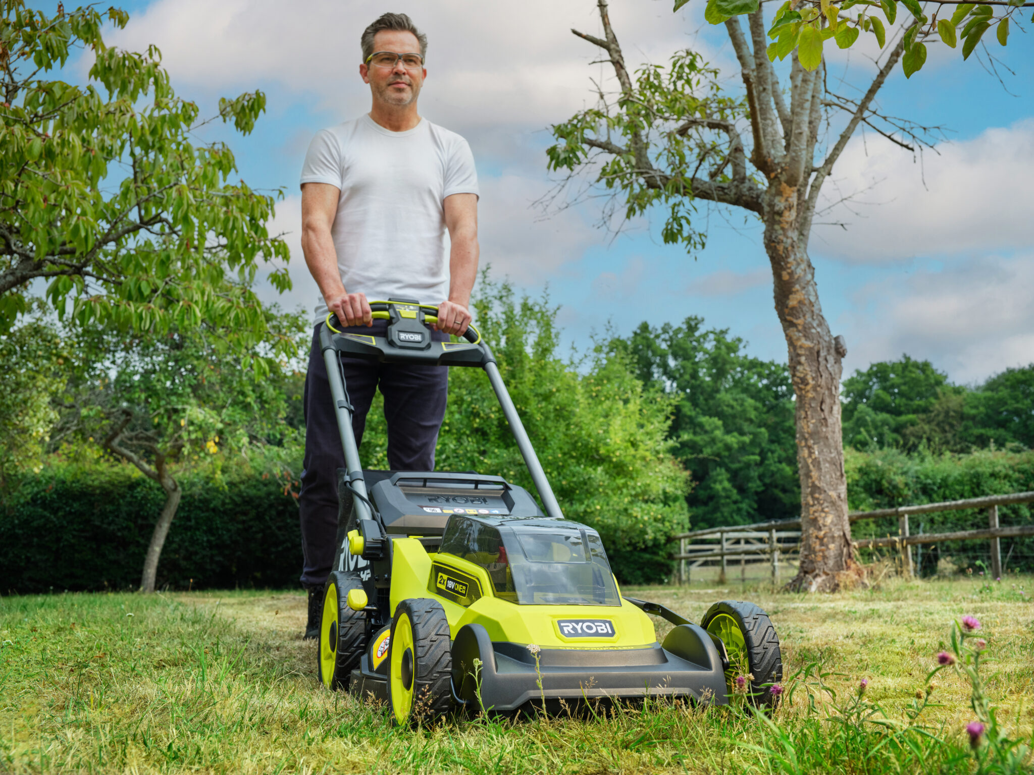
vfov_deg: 36.0
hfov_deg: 46.8
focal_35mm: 40
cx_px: 517
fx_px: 1195
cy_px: 388
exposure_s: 1/320
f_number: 9
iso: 400
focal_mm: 50
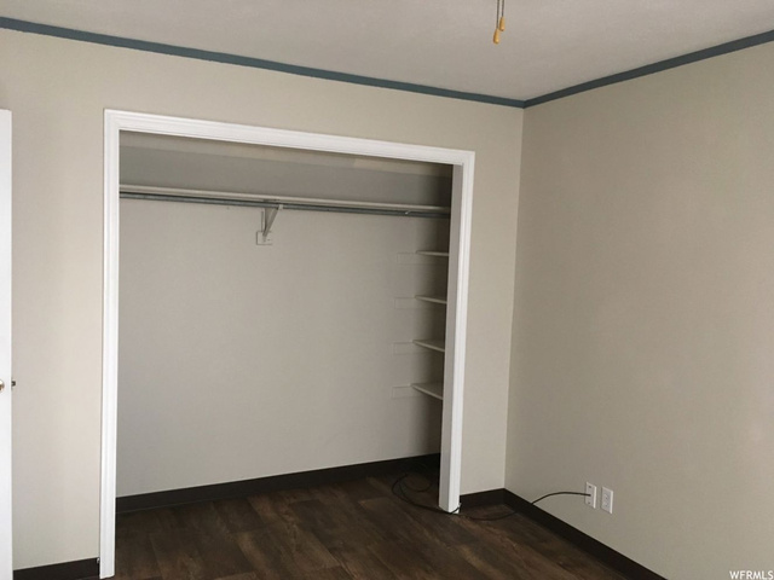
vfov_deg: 48.2
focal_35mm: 29
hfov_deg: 61.7
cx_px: 387
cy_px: 290
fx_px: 648
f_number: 2.2
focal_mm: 4.15
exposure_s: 1/24
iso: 200
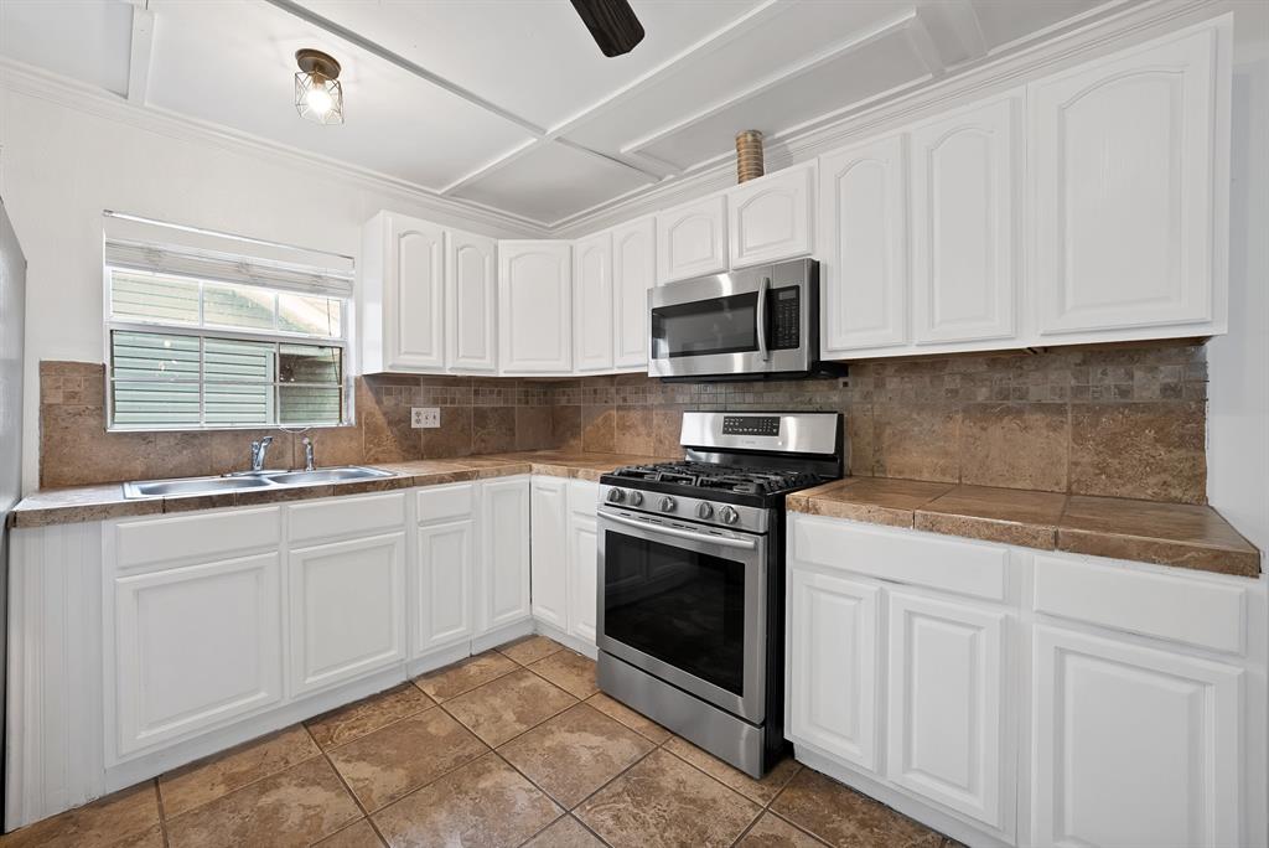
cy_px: 424
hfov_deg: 108.3
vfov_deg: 85.5
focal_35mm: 13
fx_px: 458
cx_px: 634
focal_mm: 13
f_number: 9
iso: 640
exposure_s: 1/1.67
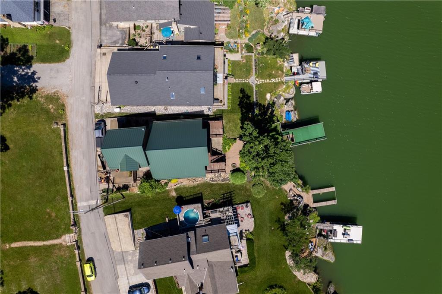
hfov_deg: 78.6
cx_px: 221
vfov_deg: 57.1
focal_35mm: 22
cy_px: 147
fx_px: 270
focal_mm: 8.38
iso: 130
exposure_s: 1/100
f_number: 2.8
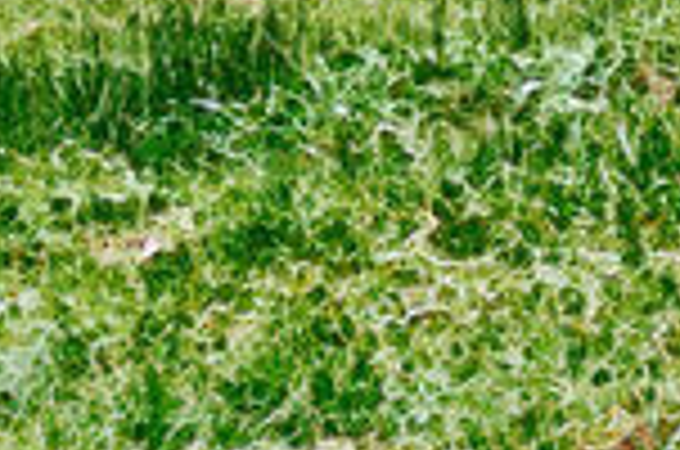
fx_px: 13496
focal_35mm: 716
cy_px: -810
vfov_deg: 1.9
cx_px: -297
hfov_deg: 2.9
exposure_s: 1/30
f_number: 3.5
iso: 800
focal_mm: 80
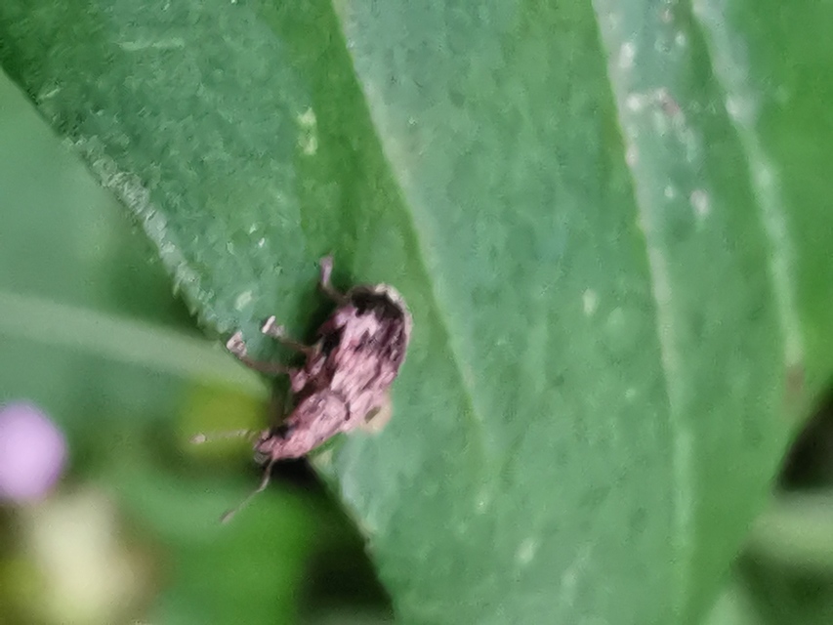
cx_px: 416
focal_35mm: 81
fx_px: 1949
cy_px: 312
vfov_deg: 18.2
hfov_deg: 24.1
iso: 200
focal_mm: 2.26
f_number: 2.2
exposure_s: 1/33.3
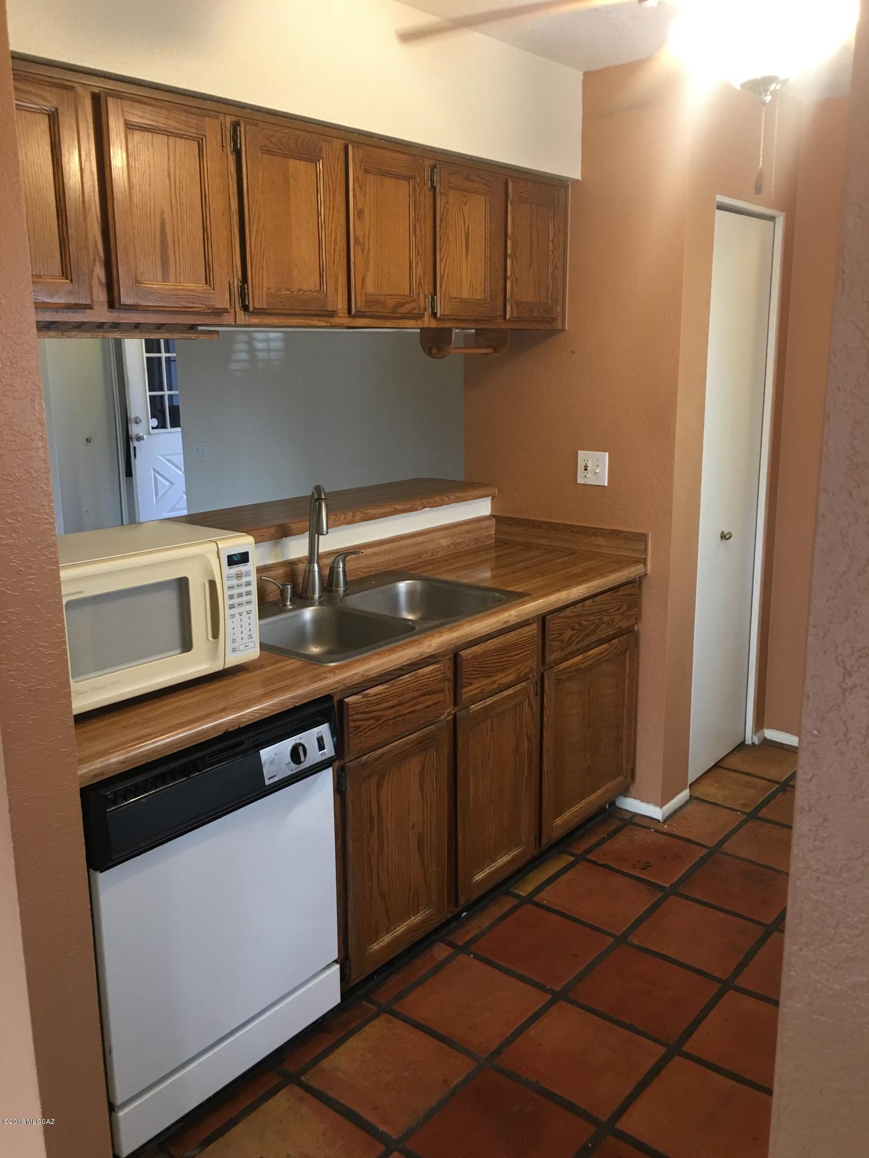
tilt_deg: -10.6
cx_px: 434
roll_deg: +0.4
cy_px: 579
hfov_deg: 48.2
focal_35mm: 29
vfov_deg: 61.7
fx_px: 971
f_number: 2.2
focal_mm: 4.15
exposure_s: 1/17
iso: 64
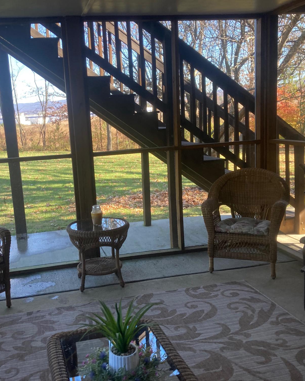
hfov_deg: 39.9
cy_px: 188
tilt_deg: -10.6
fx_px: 418
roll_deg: +2.9
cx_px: 118
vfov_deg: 49.1
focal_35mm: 37
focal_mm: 3.99
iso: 40
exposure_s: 1/121
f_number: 1.8
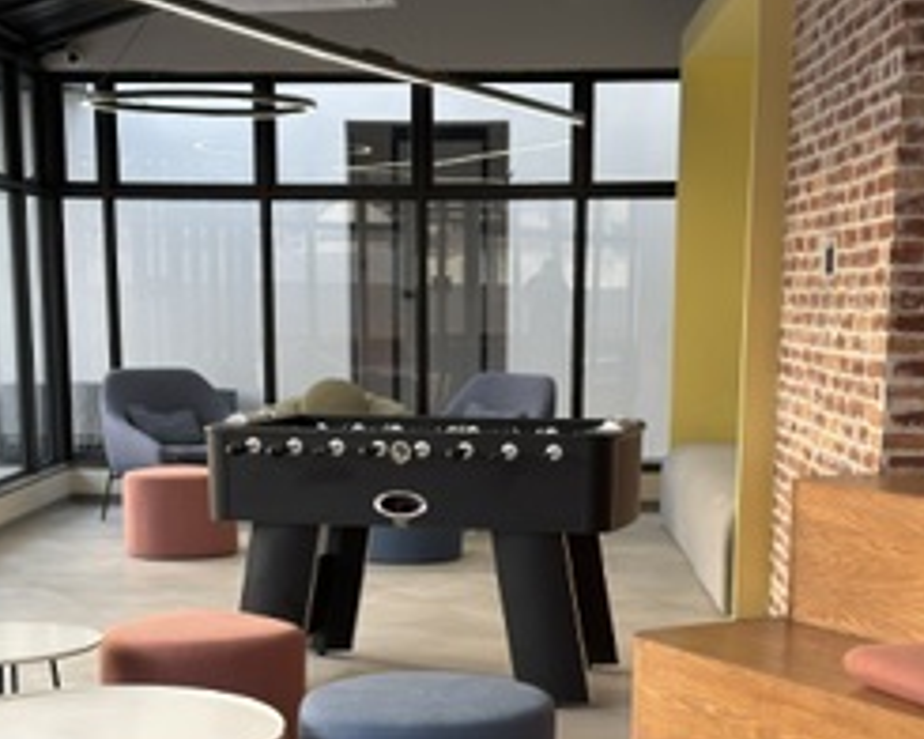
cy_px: 615
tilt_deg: -10.7
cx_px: 449
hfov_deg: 28.3
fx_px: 1832
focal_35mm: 67
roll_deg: +0.4
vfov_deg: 22.4
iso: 80
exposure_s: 1/121
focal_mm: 6.76
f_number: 1.78
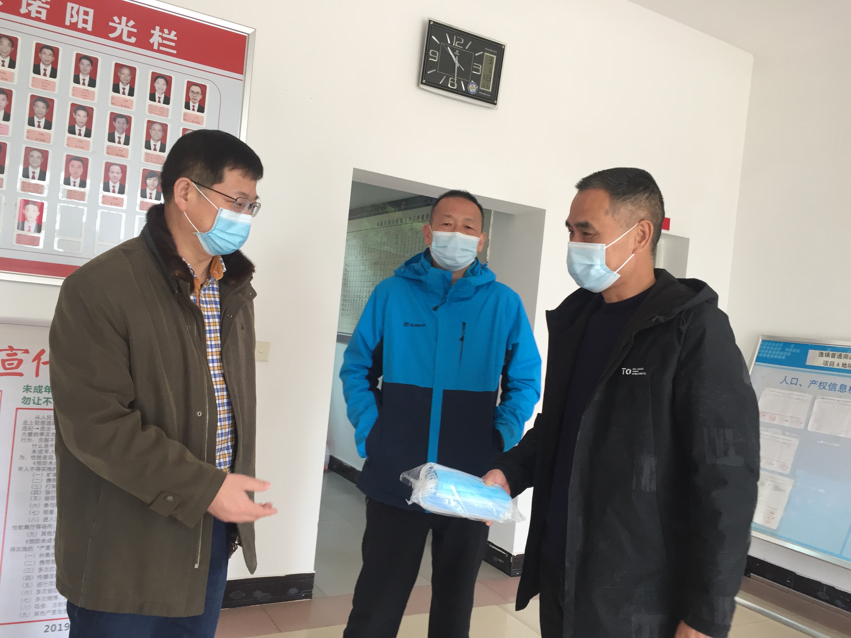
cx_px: 426
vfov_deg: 48.2
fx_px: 713
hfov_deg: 61.7
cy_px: 319
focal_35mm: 29
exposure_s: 1/33
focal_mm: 4.15
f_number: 2.2
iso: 32
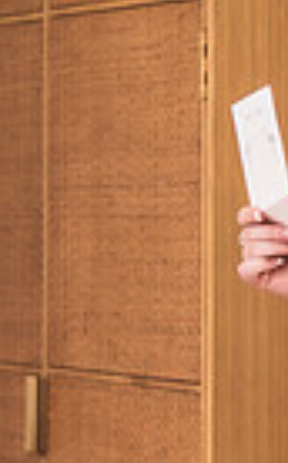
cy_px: 75
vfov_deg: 8.7
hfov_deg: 5.2
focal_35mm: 240
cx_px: 874
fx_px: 3020
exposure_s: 1/200
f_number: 2.8
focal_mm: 56
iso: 500
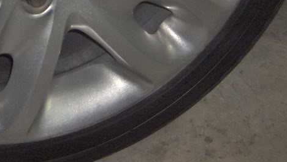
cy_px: -52
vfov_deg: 12.6
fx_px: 708
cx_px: 53
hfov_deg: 22.6
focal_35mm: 93
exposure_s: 1/60
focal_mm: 8
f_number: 2.8
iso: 100
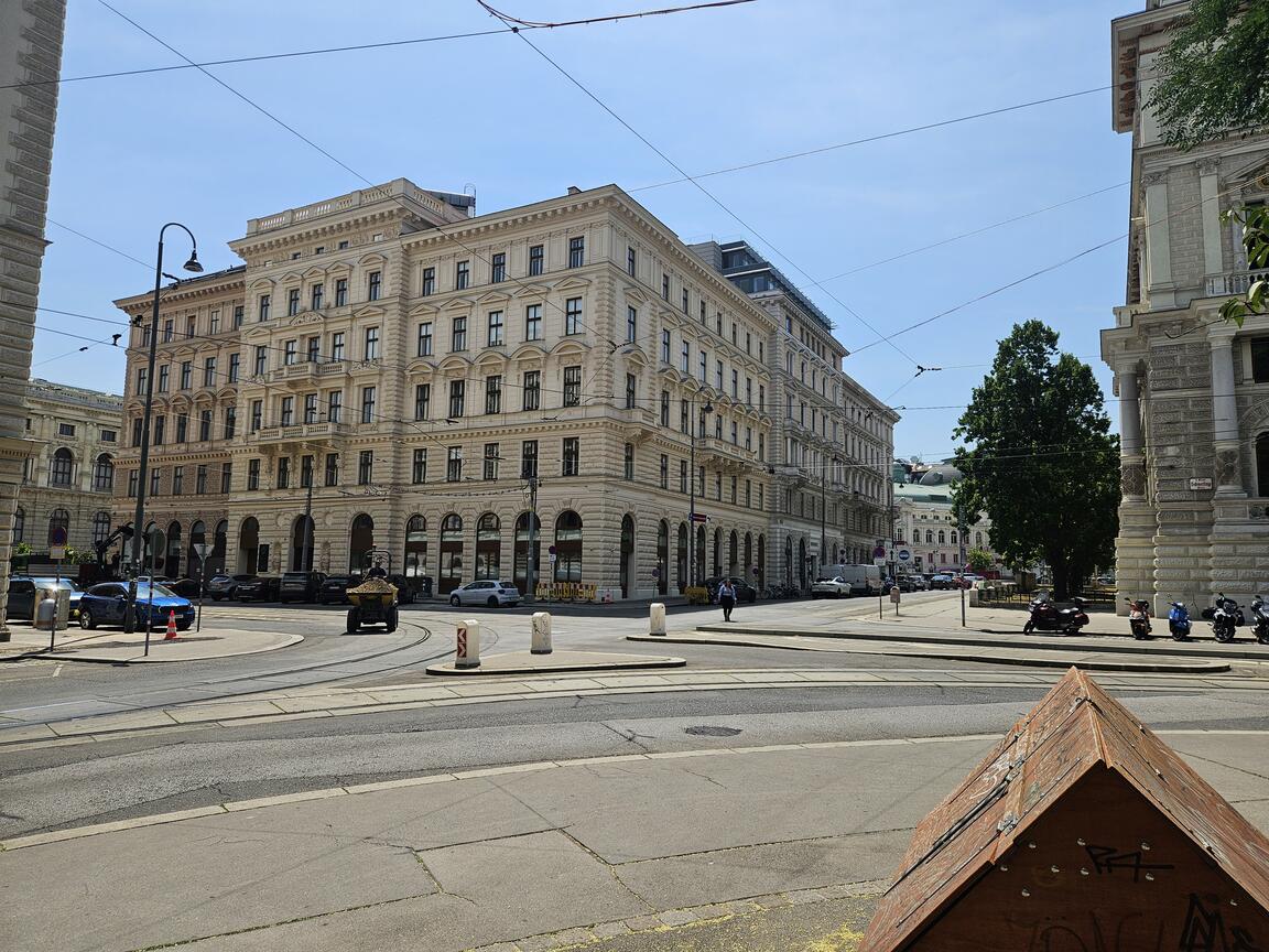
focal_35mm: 23
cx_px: 634
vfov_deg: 58.9
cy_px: 476
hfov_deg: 73.9
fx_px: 843
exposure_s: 1/3042
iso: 25
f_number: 1.8
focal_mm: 5.4
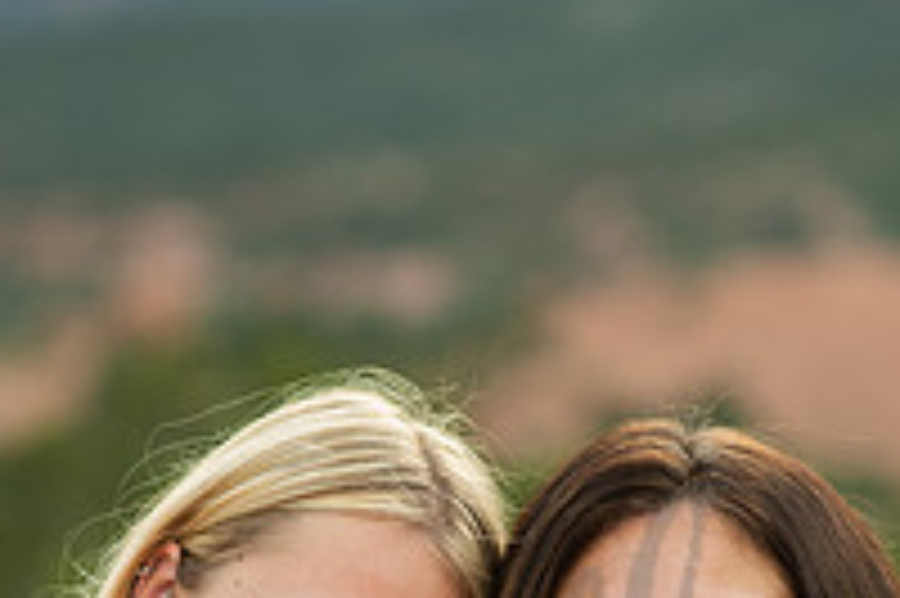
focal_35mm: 247
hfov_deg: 8.3
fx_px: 6170
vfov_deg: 5.5
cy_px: 679
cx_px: 450
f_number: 2.8
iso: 200
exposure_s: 1/640
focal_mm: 85
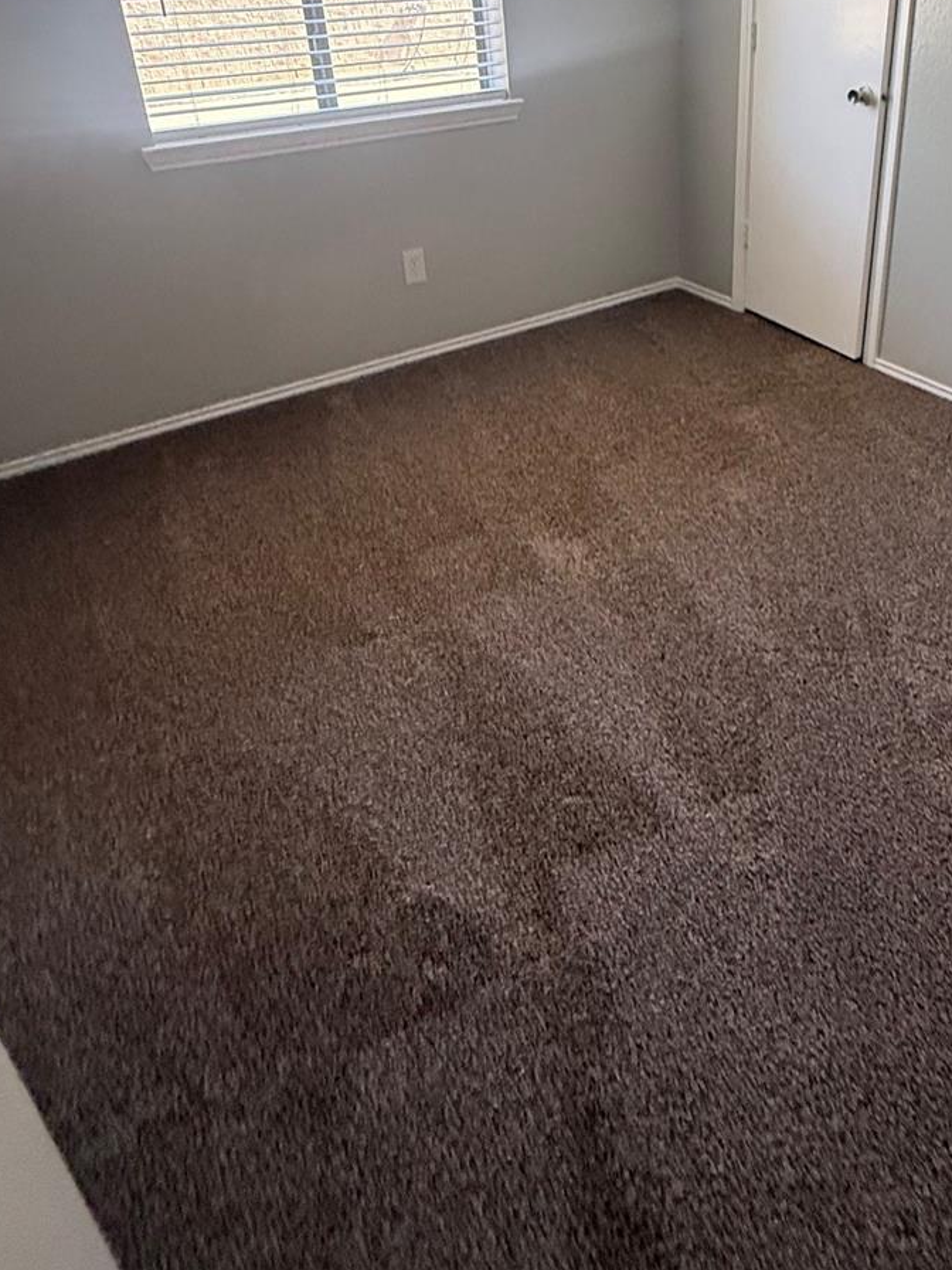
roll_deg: +0.2
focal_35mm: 24
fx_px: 880
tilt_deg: -27.8
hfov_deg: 56.1
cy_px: 342
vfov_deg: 67.7
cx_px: 595
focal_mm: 2.22
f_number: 2.2
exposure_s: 1/99
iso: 250
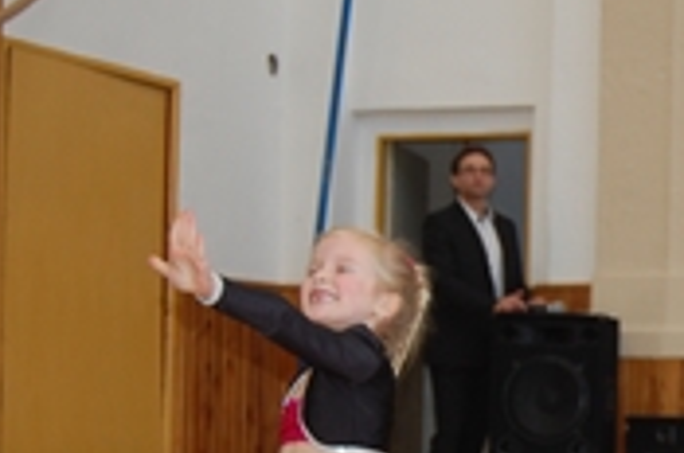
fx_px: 2276
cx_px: 743
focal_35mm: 120
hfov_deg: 16.6
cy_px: 430
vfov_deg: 11.3
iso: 400
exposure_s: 1/60
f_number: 4.2
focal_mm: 28
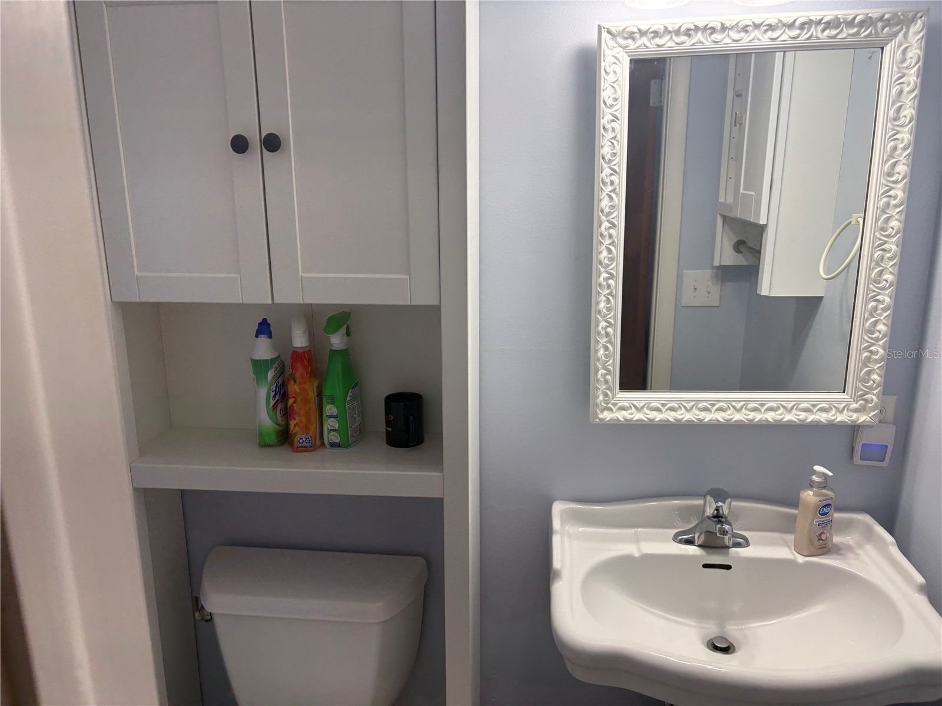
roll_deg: +1.6
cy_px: 353
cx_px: 471
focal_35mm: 26
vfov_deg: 53.1
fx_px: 708
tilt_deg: -13.0
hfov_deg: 67.3
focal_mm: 5.96
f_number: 1.6
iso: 100
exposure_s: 1/120
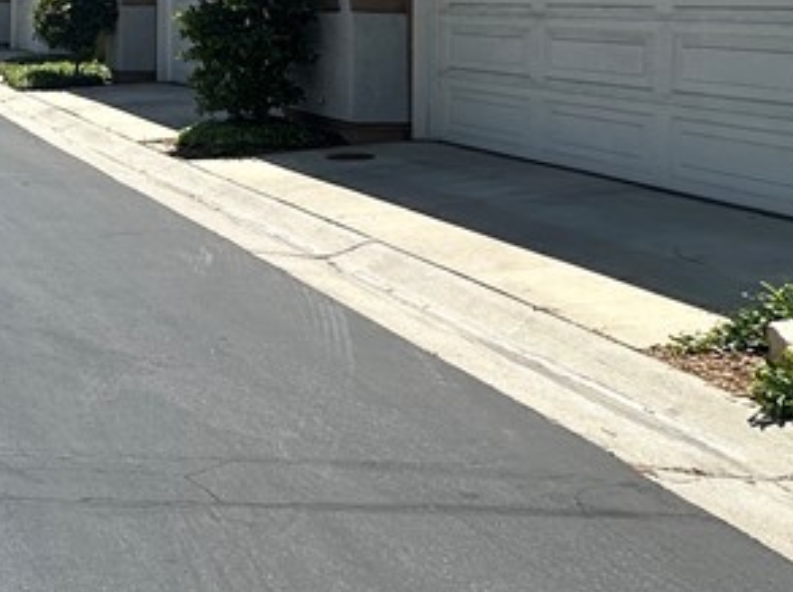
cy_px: -27
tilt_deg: +1.2
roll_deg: -1.3
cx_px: -249
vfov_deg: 27.6
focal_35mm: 49
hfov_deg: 30.4
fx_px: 1121
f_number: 2.2
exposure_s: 1/2053
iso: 50
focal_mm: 2.22
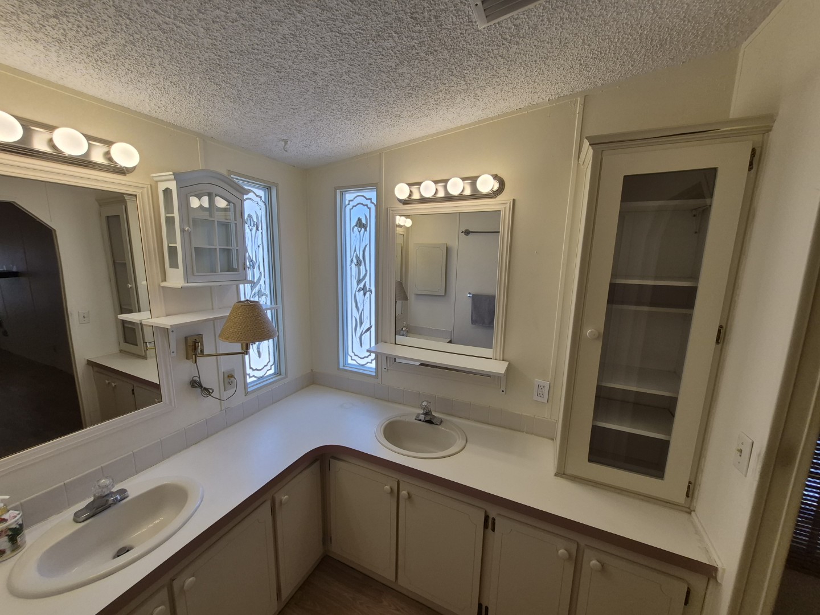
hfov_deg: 106.2
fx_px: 308
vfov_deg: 89.9
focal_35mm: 13
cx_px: 410
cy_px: 308
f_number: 2.2
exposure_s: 1/120
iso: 64
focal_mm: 1.74
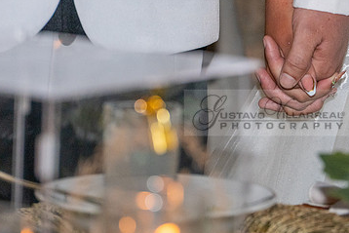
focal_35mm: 437
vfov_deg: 3.1
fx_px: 4238
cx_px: 269
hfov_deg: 4.7
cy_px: 113
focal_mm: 270
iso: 2500
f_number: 8
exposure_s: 1/200
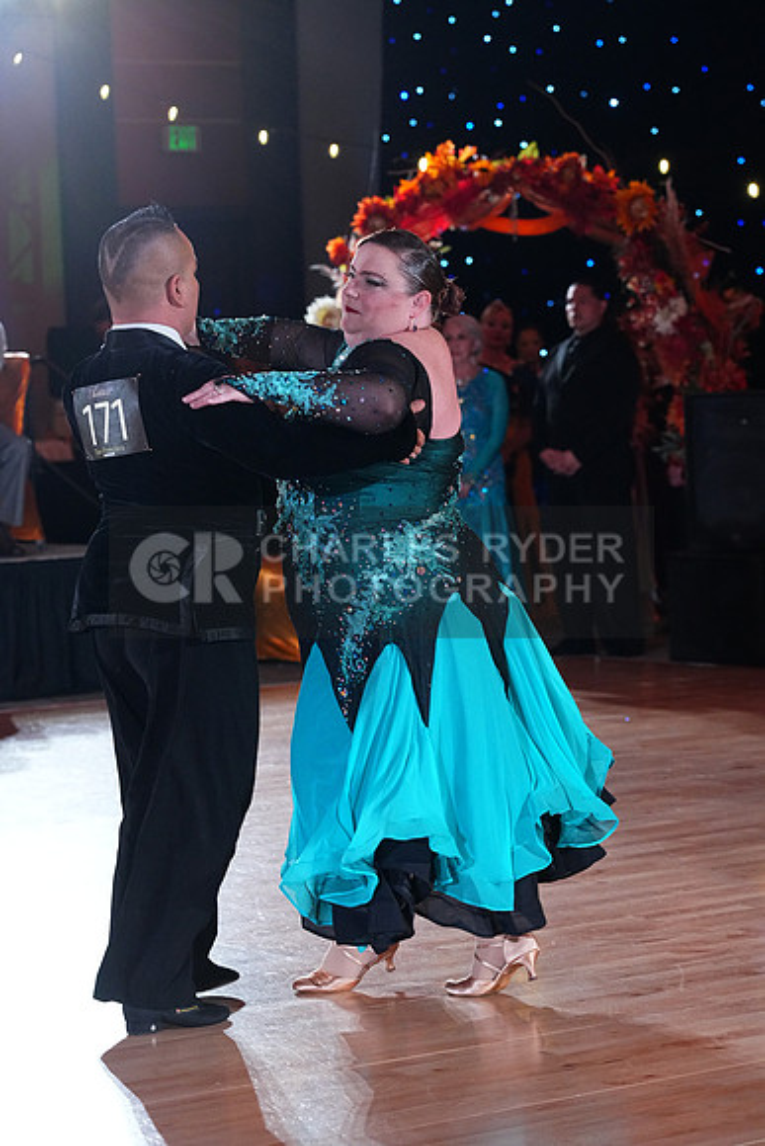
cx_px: 382
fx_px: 3345
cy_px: 573
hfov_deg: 13.0
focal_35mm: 105
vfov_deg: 19.5
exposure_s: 1/400
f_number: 5
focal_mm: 105
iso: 5000
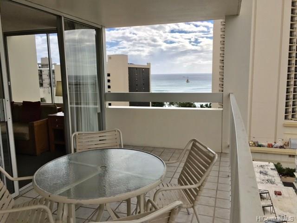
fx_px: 249
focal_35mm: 29
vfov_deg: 48.2
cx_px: 148
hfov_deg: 61.7
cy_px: 112
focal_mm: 4.15
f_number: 2.2
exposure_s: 1/1832
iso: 25
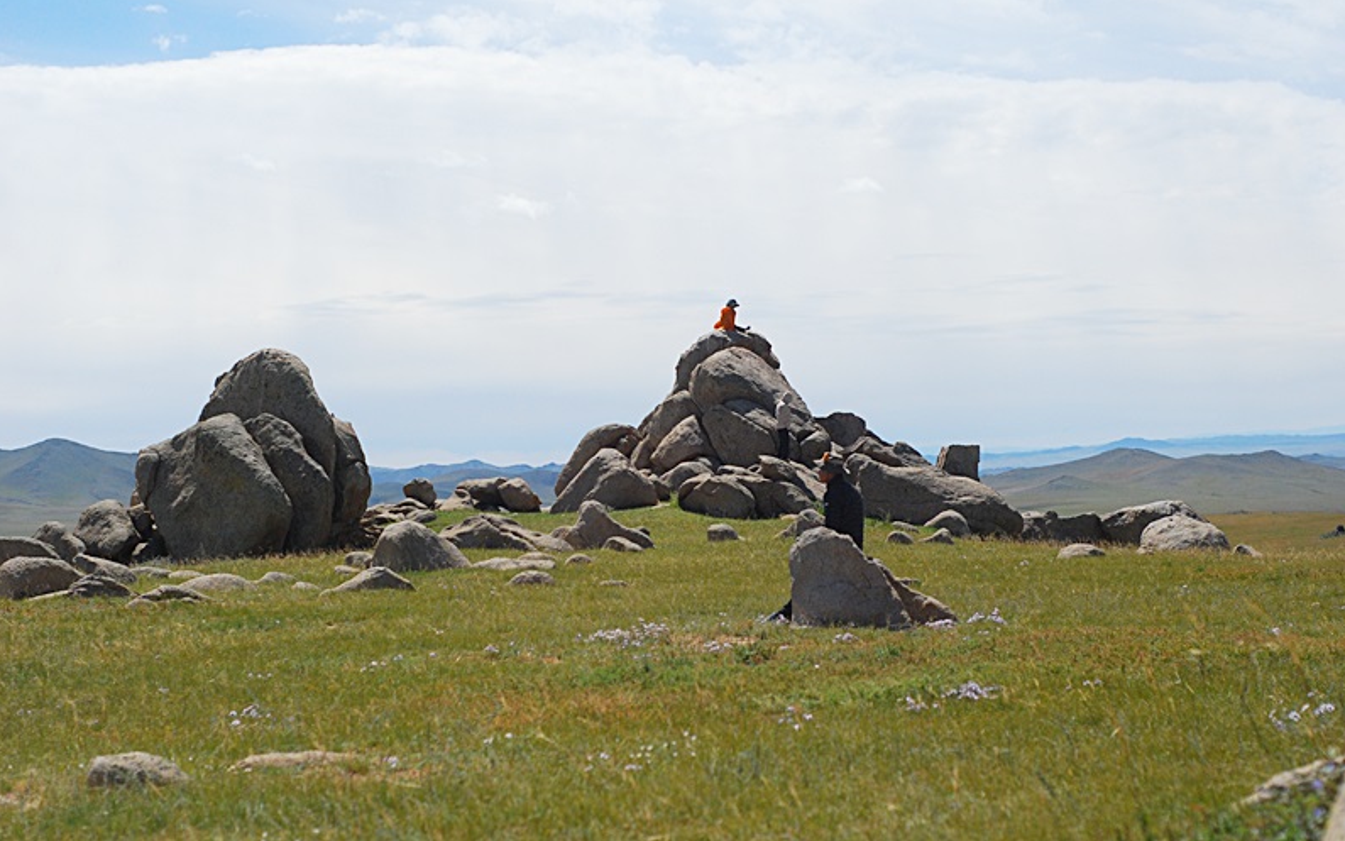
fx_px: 2823
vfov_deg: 16.9
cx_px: 670
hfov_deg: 26.8
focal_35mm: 77
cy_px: 389
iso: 400
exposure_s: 1/4000
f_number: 5.6
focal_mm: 50
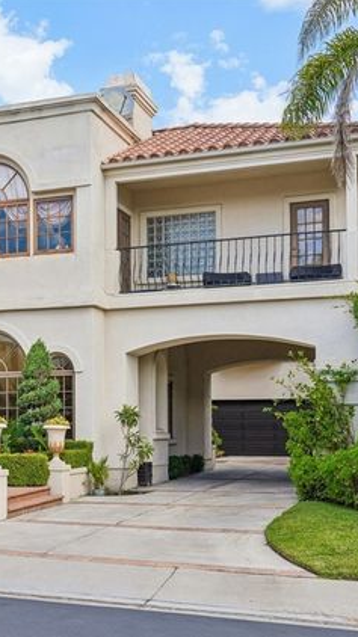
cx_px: 8
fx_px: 912
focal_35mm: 54
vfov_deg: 38.5
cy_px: 317
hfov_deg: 21.5
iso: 100
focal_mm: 34
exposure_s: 1/200
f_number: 8
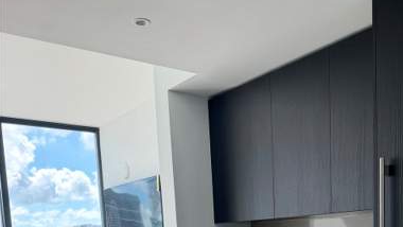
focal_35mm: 44
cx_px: 253
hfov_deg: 46.0
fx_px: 470
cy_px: 296
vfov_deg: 23.8
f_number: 1.78
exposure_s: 1/470
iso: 80
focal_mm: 6.76
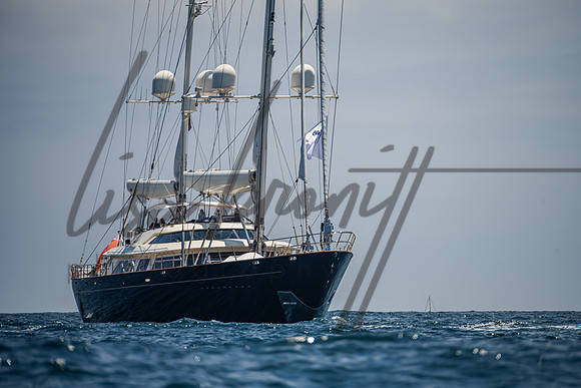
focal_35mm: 408
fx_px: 6585
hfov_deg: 5.1
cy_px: 194
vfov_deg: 3.4
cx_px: 294
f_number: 8
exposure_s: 1/1600
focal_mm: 400
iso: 320
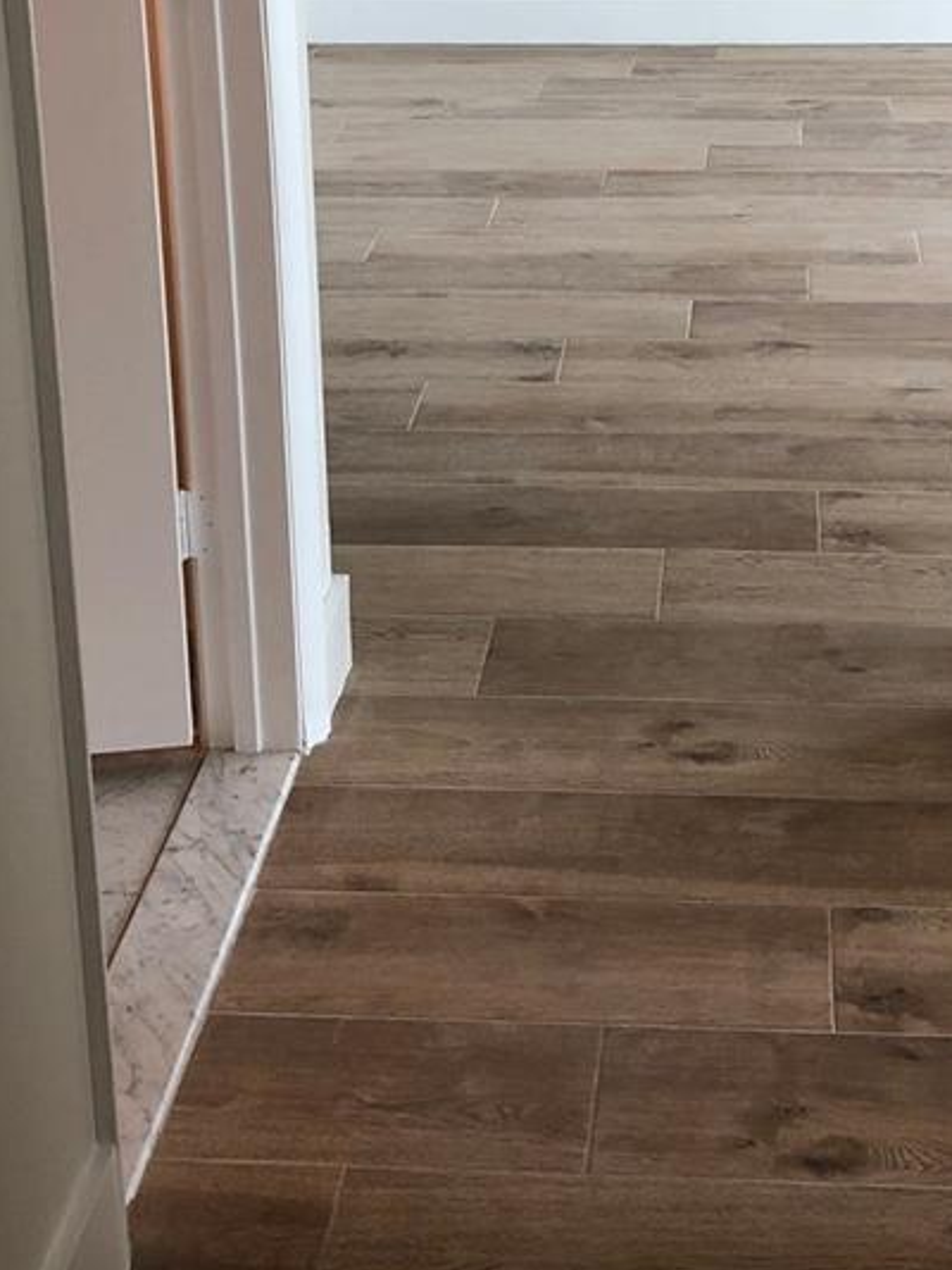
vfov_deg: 29.5
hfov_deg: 23.2
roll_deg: +0.3
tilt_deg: -14.3
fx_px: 2309
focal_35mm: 63
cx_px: 605
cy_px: 129
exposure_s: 1/40
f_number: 1.8
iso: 25
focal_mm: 4
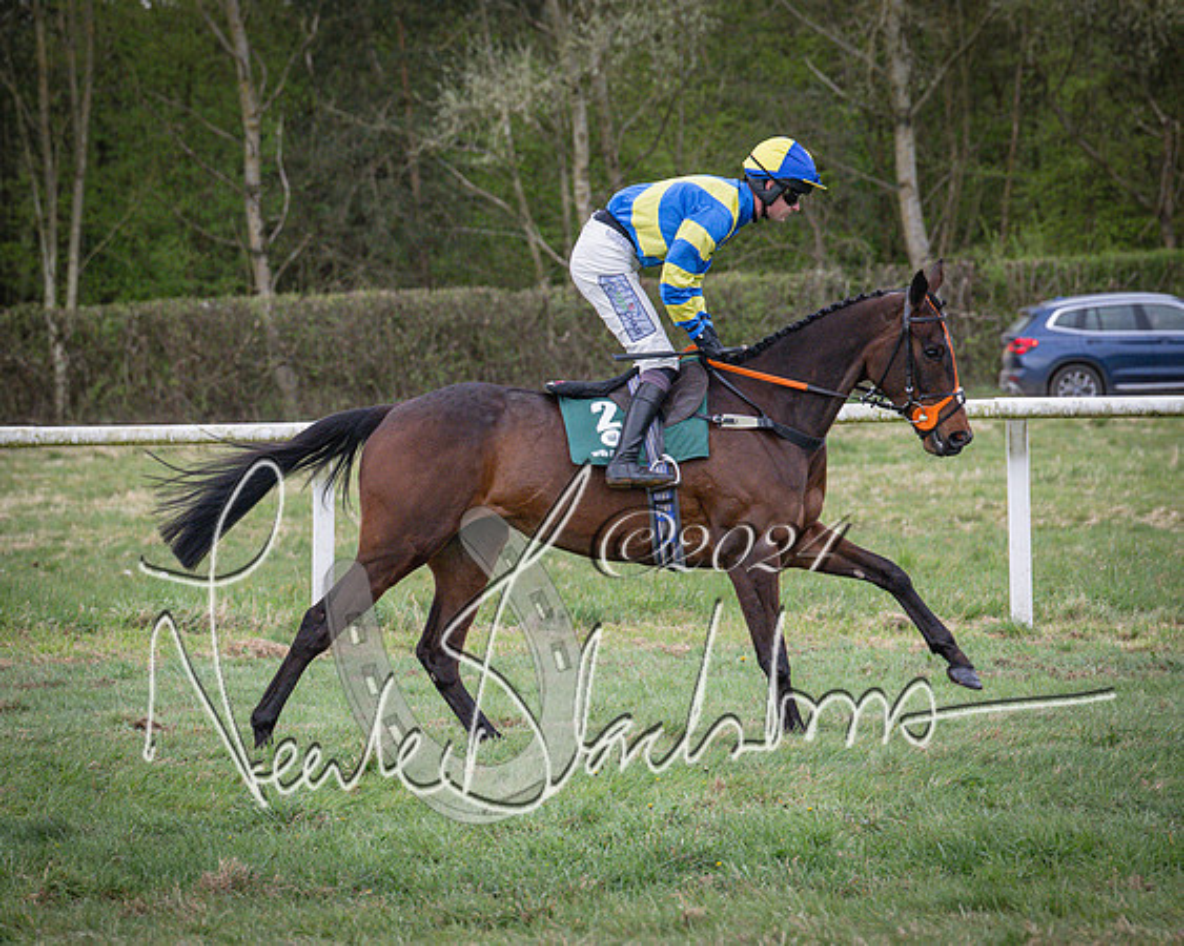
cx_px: 411
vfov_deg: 8.2
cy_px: 487
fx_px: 6583
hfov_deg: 10.3
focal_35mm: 188
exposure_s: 1/1000
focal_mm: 100
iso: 1600
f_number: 4
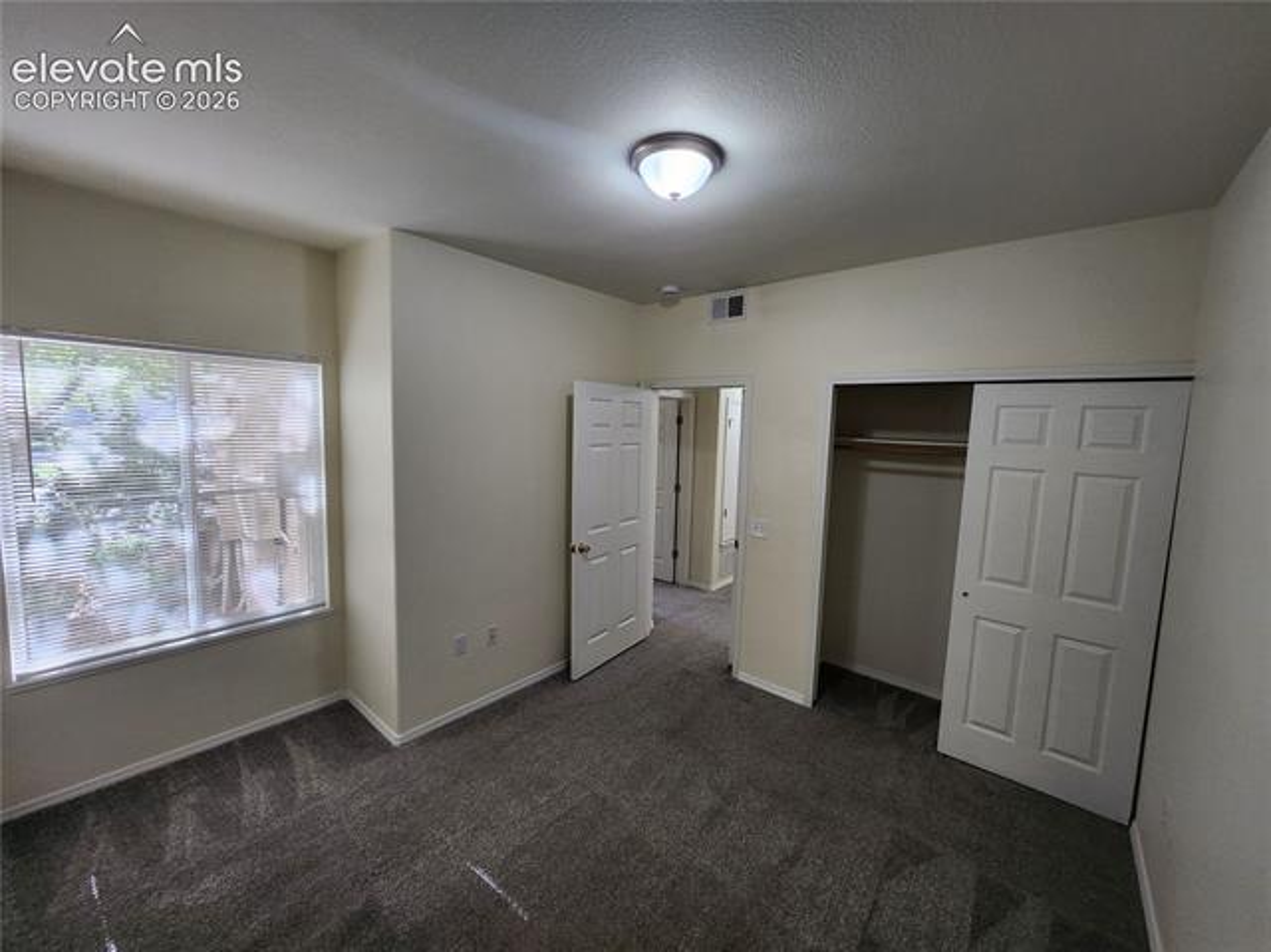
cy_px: 476
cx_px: 636
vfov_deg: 89.8
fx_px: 477
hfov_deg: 106.2
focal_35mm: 13
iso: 125
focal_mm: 1.74
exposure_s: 1/60
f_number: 2.2
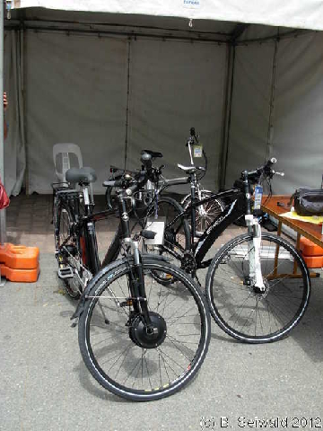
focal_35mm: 38
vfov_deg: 49.0
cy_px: 216
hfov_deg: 37.7
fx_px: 473
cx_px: 162
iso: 79
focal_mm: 6.3
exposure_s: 1/745
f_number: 2.9
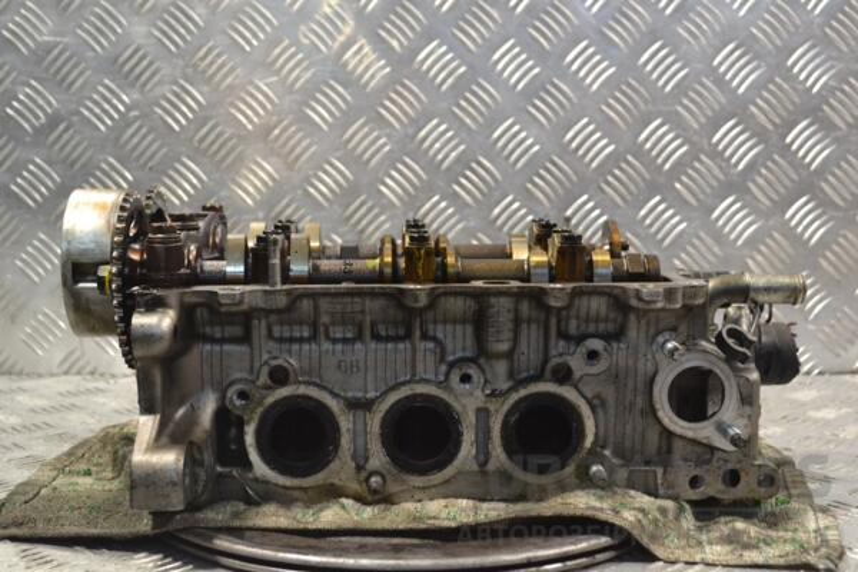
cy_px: 286
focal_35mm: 52
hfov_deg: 37.9
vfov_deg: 25.8
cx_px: 429
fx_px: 1251
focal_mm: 35
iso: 3200
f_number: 7.1
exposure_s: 1/200
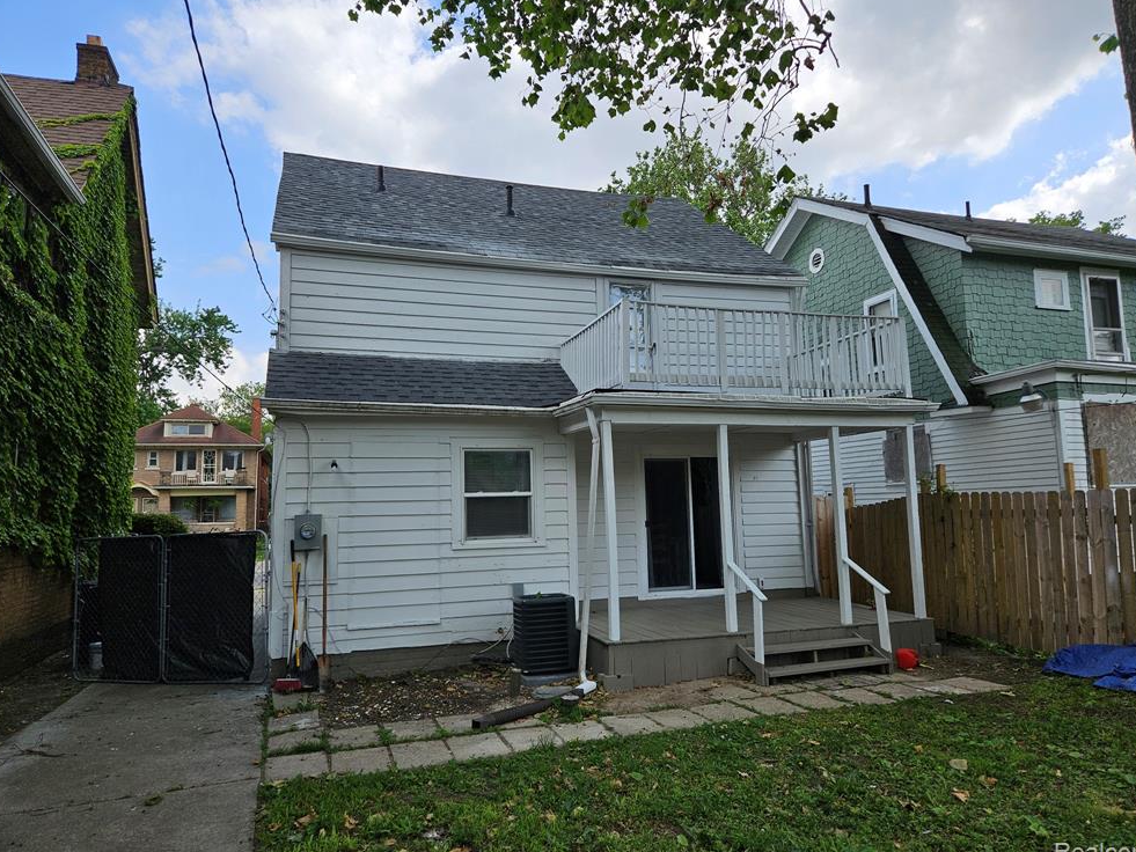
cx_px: 579
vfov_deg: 56.8
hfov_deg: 71.6
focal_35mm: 24
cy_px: 426
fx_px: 788
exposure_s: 1/1099
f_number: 1.8
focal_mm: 5.4
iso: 25
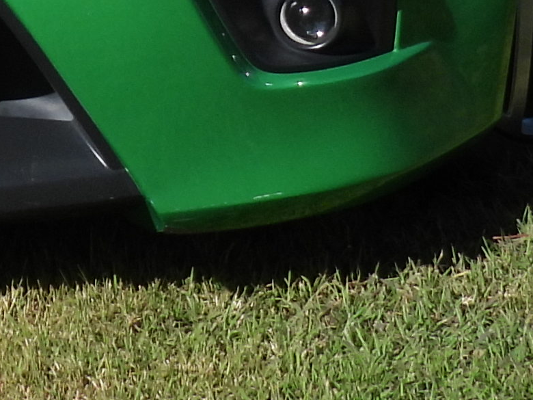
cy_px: -400
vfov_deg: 7.3
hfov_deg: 10.0
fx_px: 3003
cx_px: -39
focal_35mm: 195
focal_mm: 5.9
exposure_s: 1/1250
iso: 100
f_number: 3.2
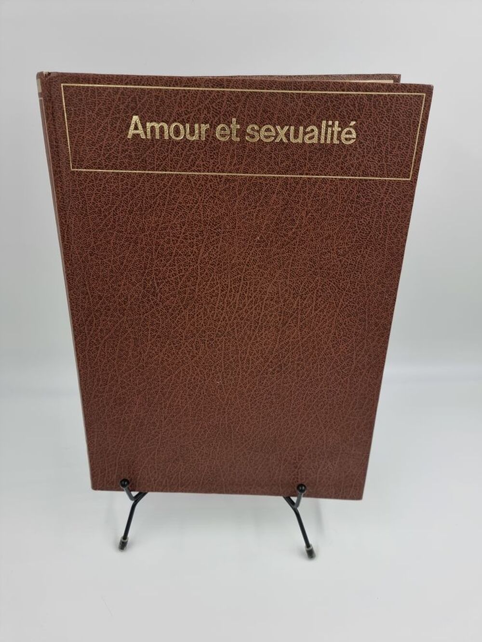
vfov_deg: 71.6
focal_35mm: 24
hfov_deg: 56.8
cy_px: 321
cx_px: 241
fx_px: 446
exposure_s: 1/120
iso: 50
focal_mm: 6.7
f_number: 1.8
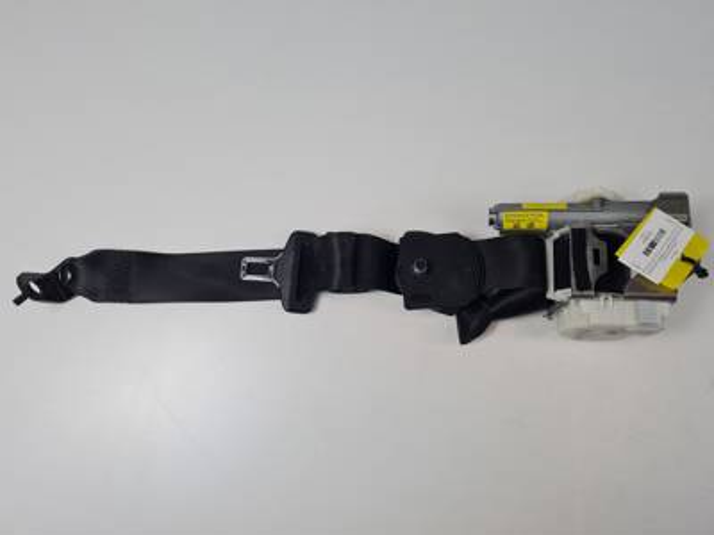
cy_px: 268
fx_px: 536
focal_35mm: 26
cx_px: 357
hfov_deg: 67.3
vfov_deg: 53.1
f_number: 1.8
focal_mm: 5.4
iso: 50
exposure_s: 1/450
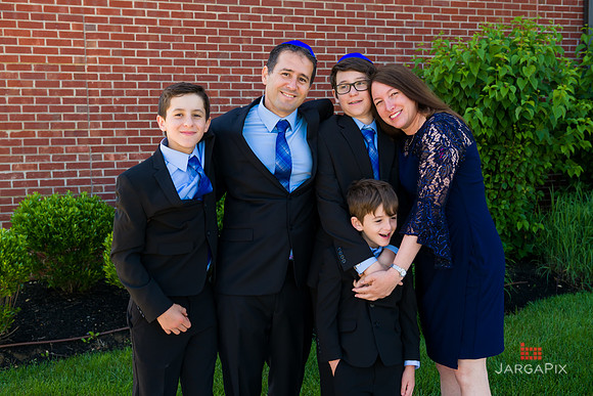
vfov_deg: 30.5
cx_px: 296
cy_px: 198
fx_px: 725
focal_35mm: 44
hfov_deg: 44.5
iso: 200
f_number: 5
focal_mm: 44
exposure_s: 1/250
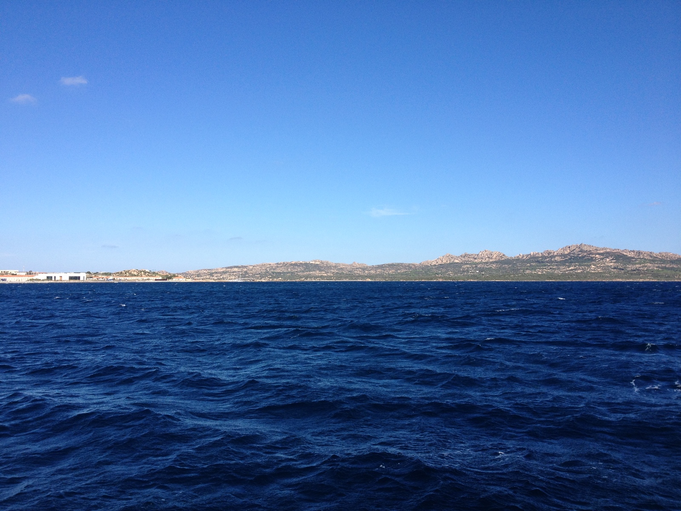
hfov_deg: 52.6
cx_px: 340
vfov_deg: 40.7
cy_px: 256
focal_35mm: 35
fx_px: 689
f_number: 2.4
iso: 64
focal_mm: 4.28
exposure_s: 1/1623
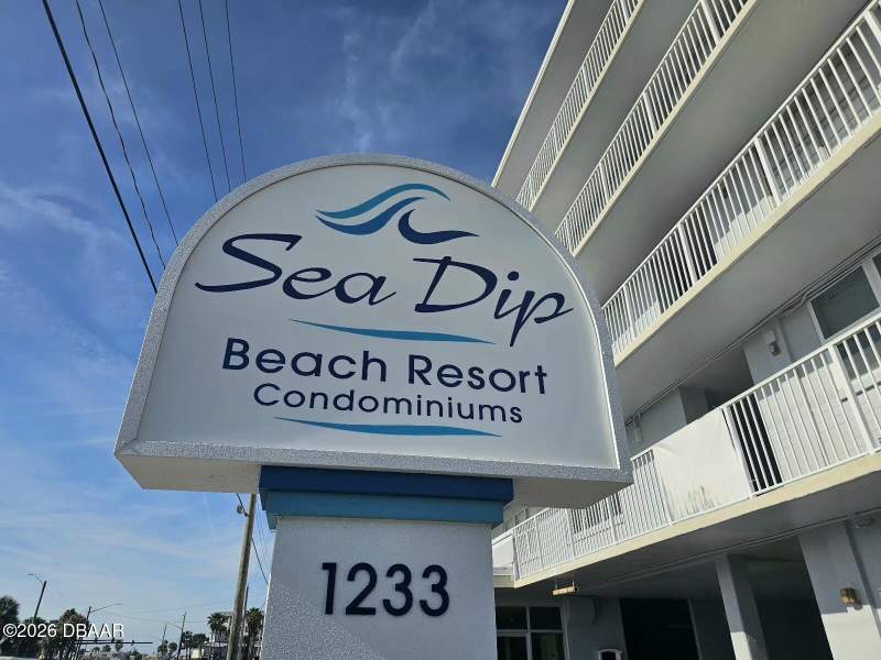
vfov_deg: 58.9
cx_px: 440
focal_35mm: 23
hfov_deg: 73.9
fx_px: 585
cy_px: 330
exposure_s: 1/2000
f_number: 1.7
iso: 12
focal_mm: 6.3
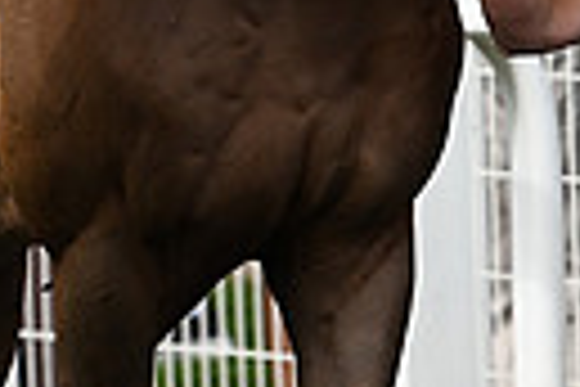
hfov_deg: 2.3
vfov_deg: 1.5
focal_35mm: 901
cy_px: -439
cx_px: 274
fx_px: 14515
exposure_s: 1/2500
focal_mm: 200
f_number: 5
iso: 500
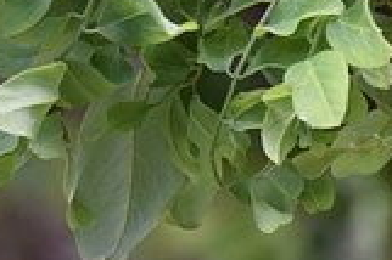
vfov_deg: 2.1
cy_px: -151
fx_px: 6943
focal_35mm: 638
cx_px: 105
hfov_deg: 3.2
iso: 720
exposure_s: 1/125
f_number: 5.6
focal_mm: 95
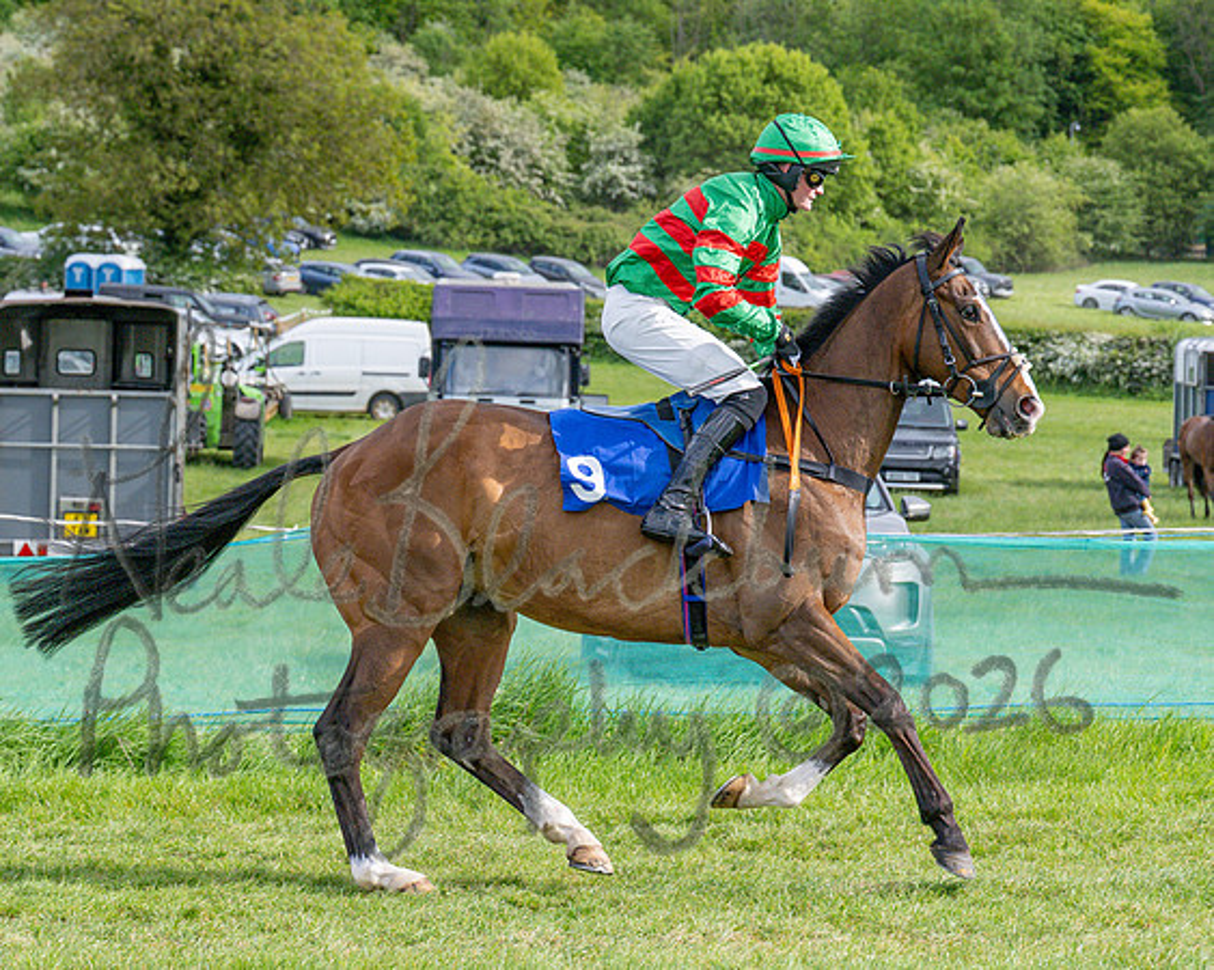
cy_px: 458
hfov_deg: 15.4
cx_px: 648
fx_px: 4483
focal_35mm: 125
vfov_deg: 12.4
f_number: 4.5
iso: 400
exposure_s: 1/2500
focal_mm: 70
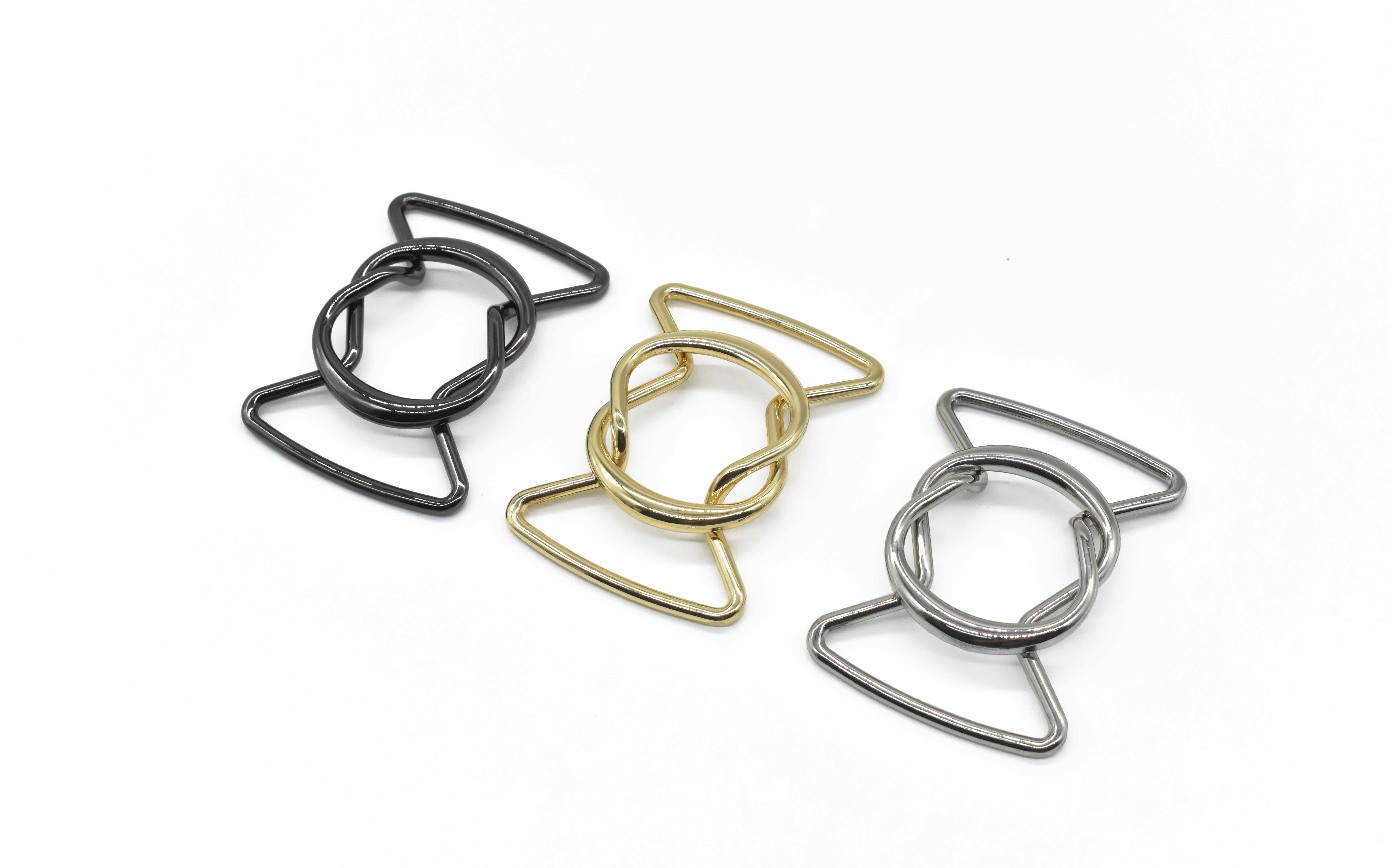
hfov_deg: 33.0
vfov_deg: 21.0
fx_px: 2347
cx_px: 687
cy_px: 448
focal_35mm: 62
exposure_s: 1/250
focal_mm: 40
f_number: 9
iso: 1250
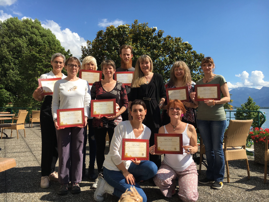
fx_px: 225
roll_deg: +0.2
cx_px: 134
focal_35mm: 29
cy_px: 101
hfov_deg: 61.7
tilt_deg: +1.0
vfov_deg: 48.2
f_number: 2.2
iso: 25
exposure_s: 1/1538
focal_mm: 4.15
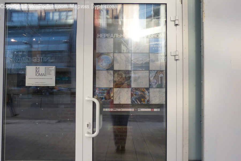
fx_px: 174
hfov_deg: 69.4
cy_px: 80
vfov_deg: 49.6
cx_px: 120
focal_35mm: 26
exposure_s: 1/100
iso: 100
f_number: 4
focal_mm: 4.5
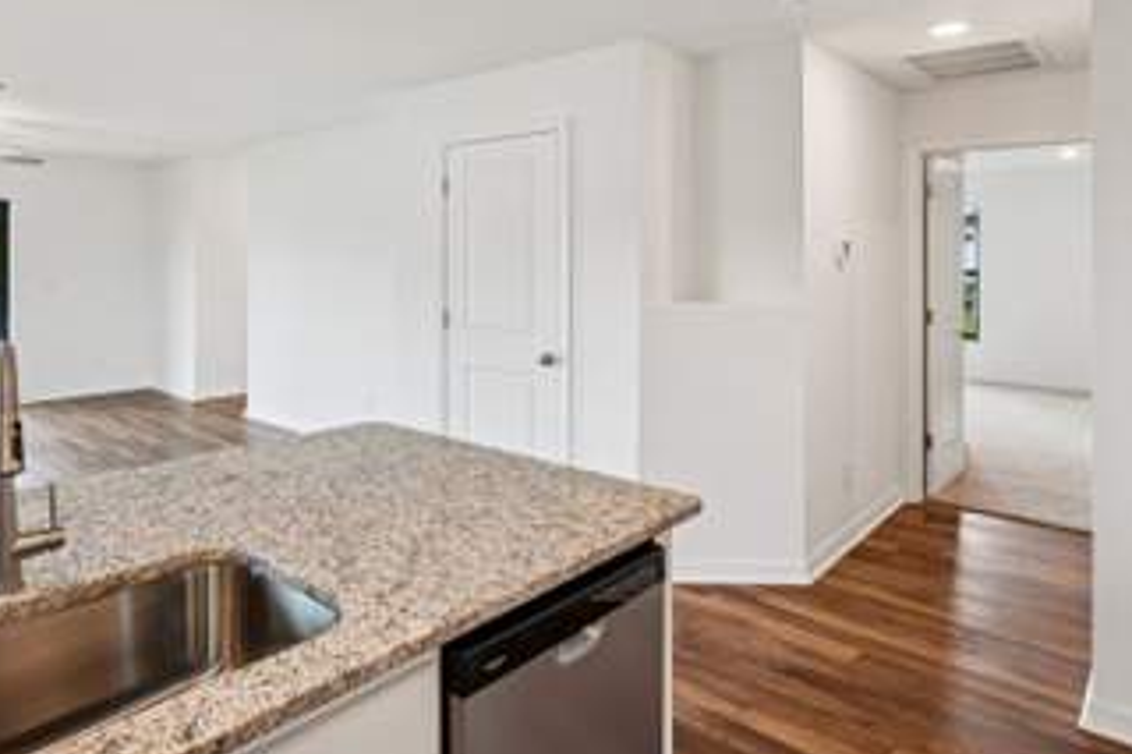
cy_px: 244
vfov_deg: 52.0
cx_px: 417
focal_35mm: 24
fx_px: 754
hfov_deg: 72.4
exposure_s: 1/30
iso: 400
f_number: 8
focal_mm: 16
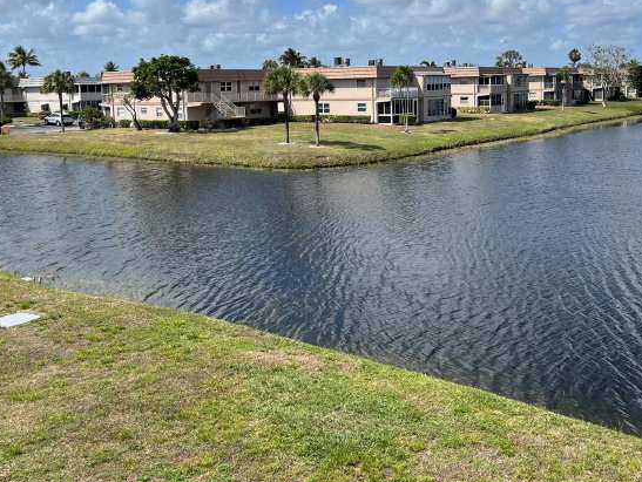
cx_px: 367
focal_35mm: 38
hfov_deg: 48.8
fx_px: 705
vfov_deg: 37.3
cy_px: 152
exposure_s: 1/5319
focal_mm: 5.1
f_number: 1.6
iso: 50
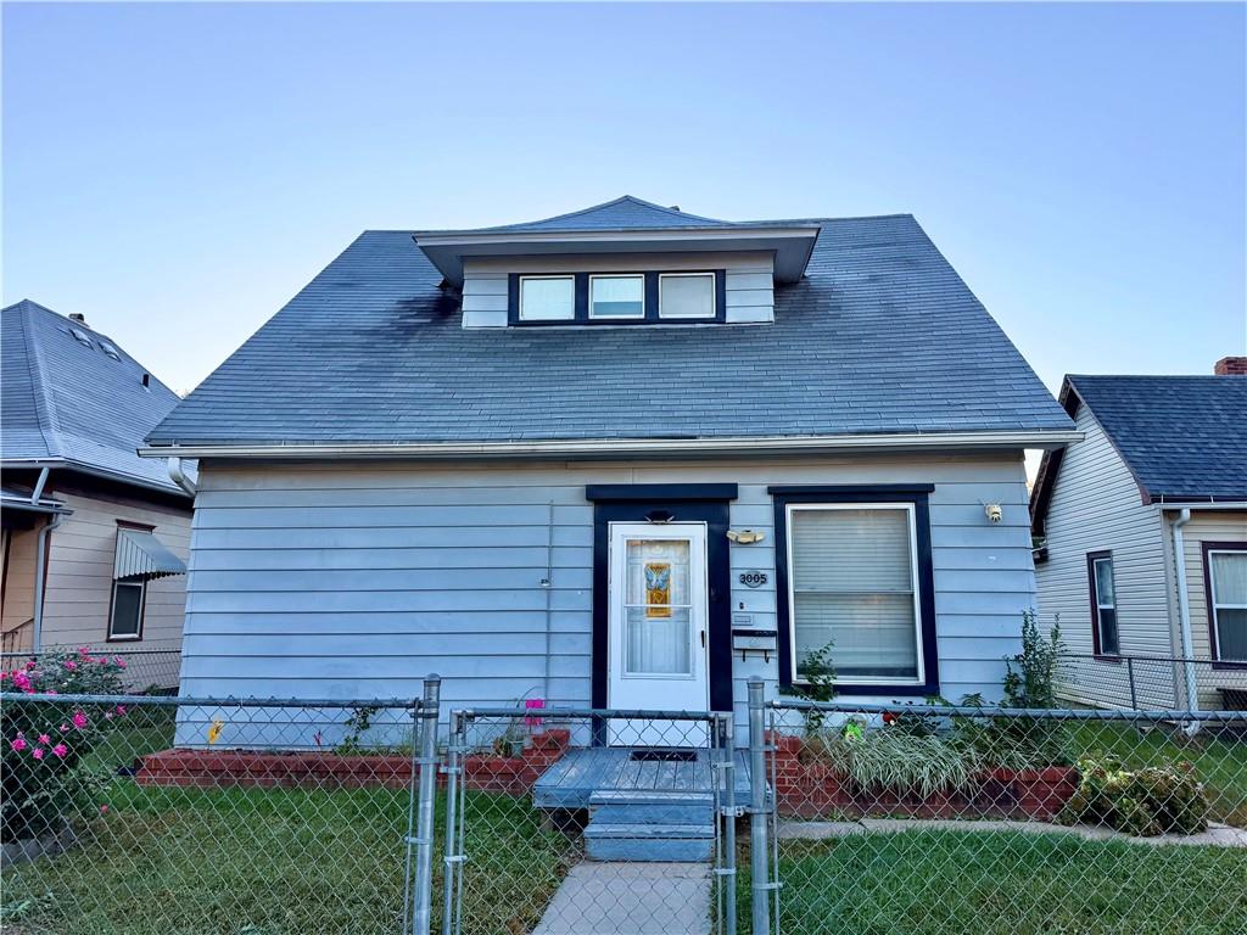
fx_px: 865
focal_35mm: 24
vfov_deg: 56.8
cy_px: 468
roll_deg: -0.5
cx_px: 624
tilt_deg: +8.6
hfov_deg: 71.6
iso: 100
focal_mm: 6.76
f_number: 1.78
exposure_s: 1/888
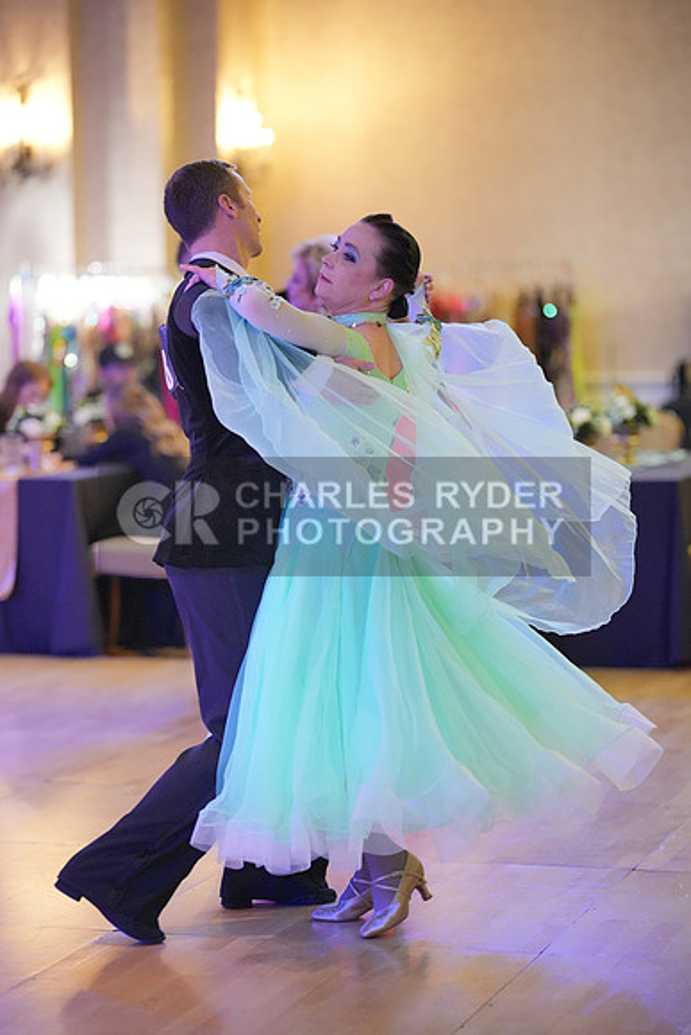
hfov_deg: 13.7
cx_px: 346
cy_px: 518
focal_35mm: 100
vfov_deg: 20.4
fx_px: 2877
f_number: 2
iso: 6400
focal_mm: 100
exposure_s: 1/500
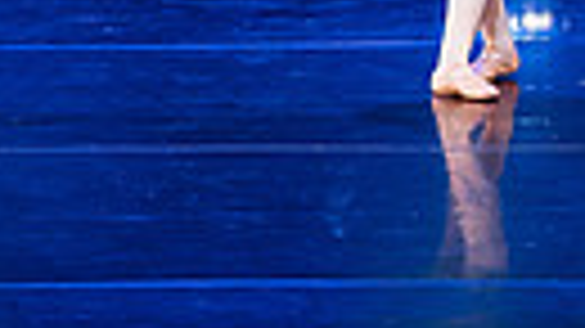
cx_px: 498
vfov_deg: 2.1
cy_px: -438
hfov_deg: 3.8
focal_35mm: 563
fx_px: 8730
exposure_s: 1/500
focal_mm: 105
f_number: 2.8
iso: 1250
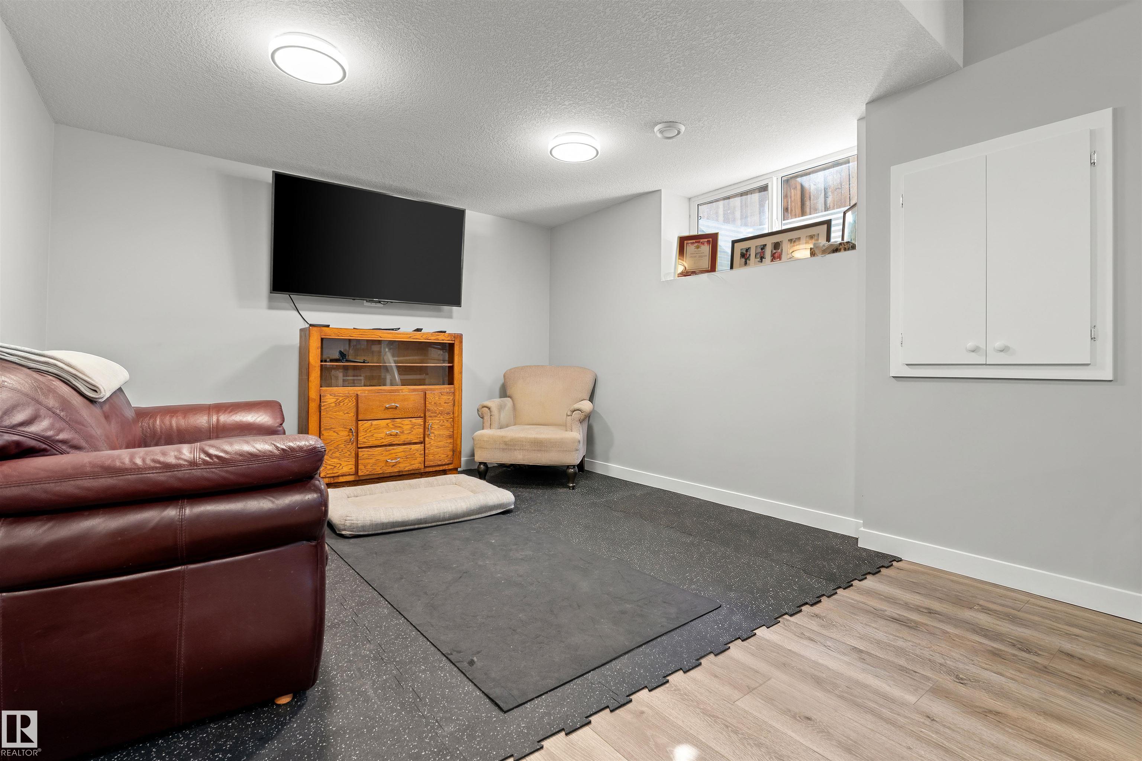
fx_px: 508
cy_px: 380
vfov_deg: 73.7
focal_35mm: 16
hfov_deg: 96.7
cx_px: 571
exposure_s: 3.2
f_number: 8
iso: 100
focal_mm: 16
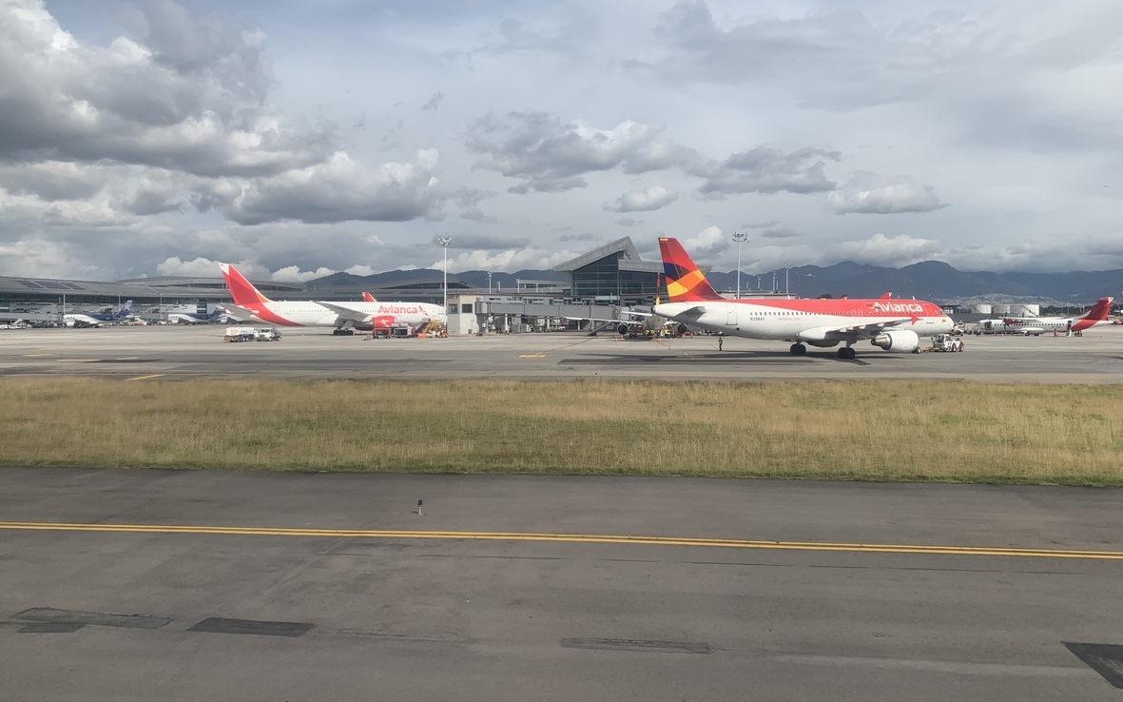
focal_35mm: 28
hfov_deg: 66.5
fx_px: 857
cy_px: 343
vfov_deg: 44.5
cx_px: 555
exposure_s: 1/2915
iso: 25
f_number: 1.8
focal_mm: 4.25
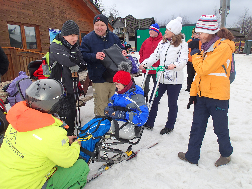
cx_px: 126
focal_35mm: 25
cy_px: 94
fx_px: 182
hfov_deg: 69.4
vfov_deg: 54.9
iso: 100
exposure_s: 1/160
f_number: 2.8
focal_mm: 4.5
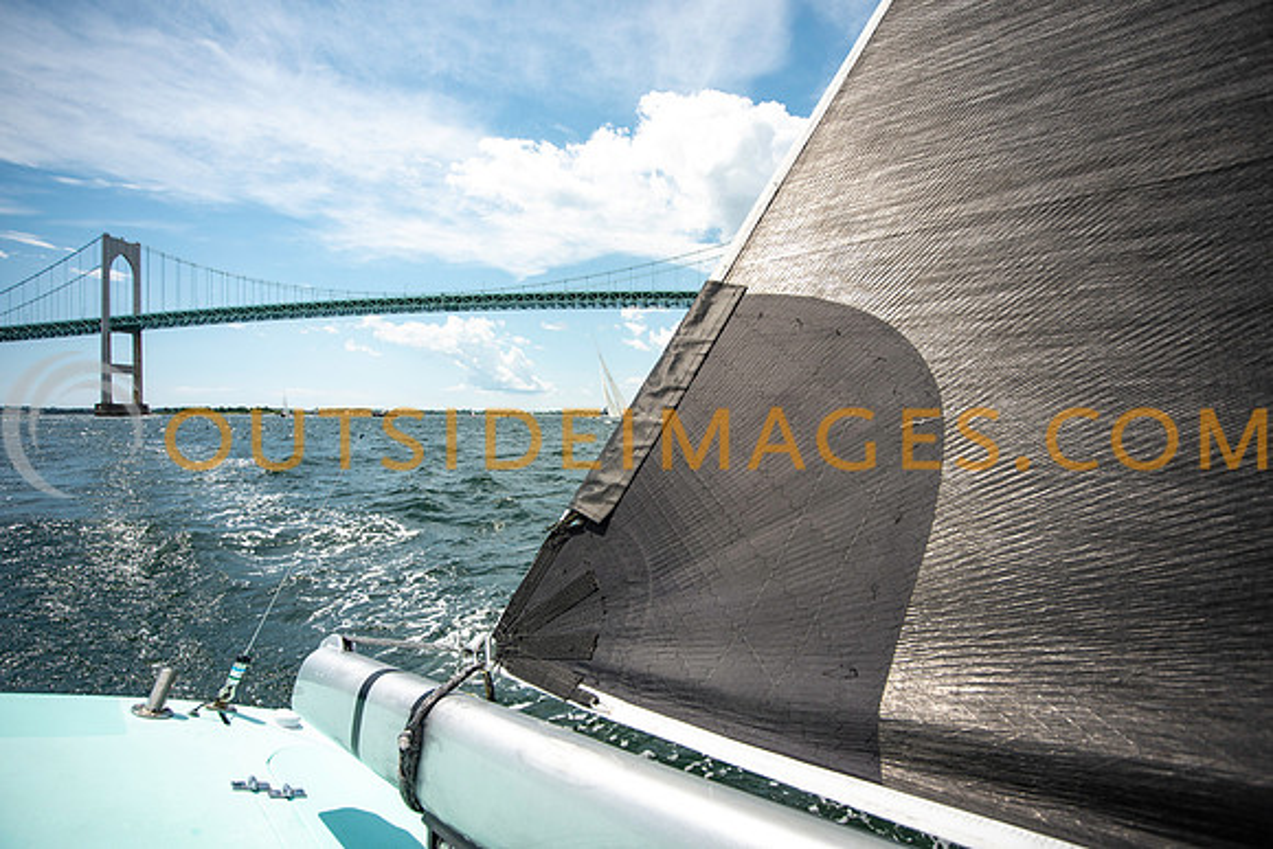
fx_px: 541
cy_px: 424
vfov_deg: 76.3
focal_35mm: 15
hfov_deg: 99.3
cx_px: 636
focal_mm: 15
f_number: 5.6
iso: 250
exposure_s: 1/1600
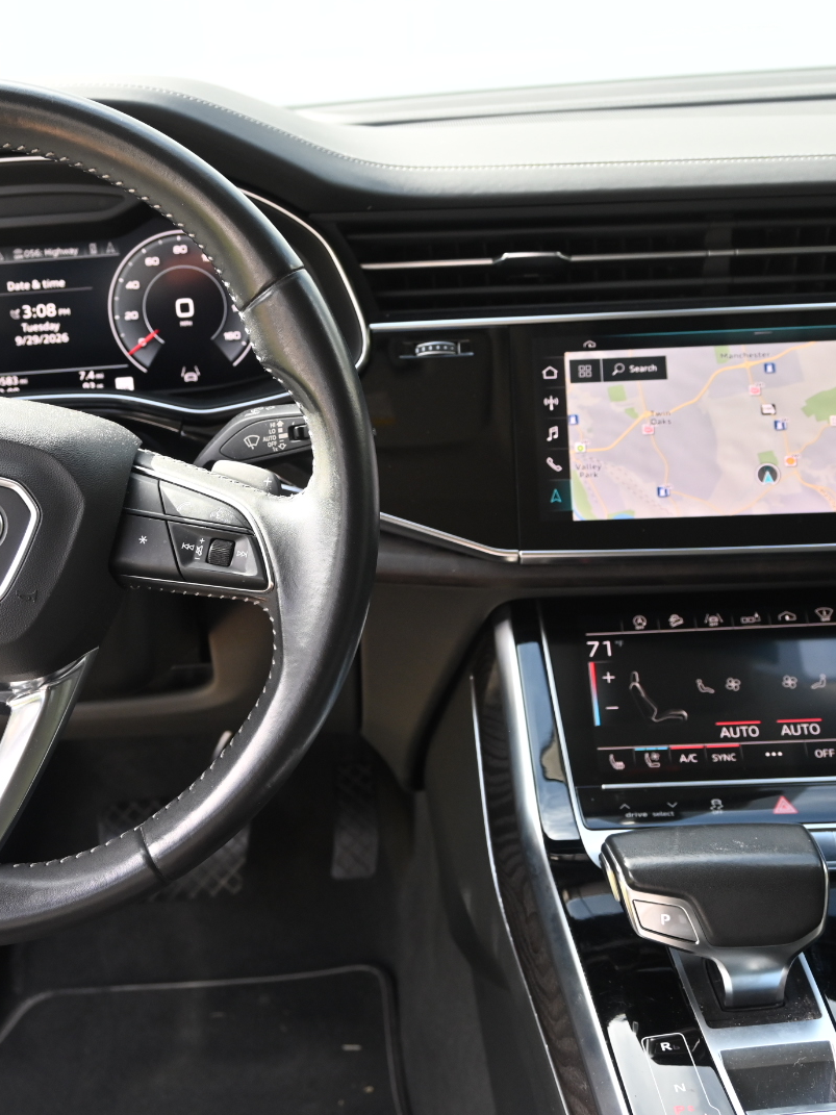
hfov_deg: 30.2
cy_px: 555
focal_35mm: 48
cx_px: 320
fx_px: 1546
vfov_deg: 39.7
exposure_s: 1/200
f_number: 4
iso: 400
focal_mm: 22
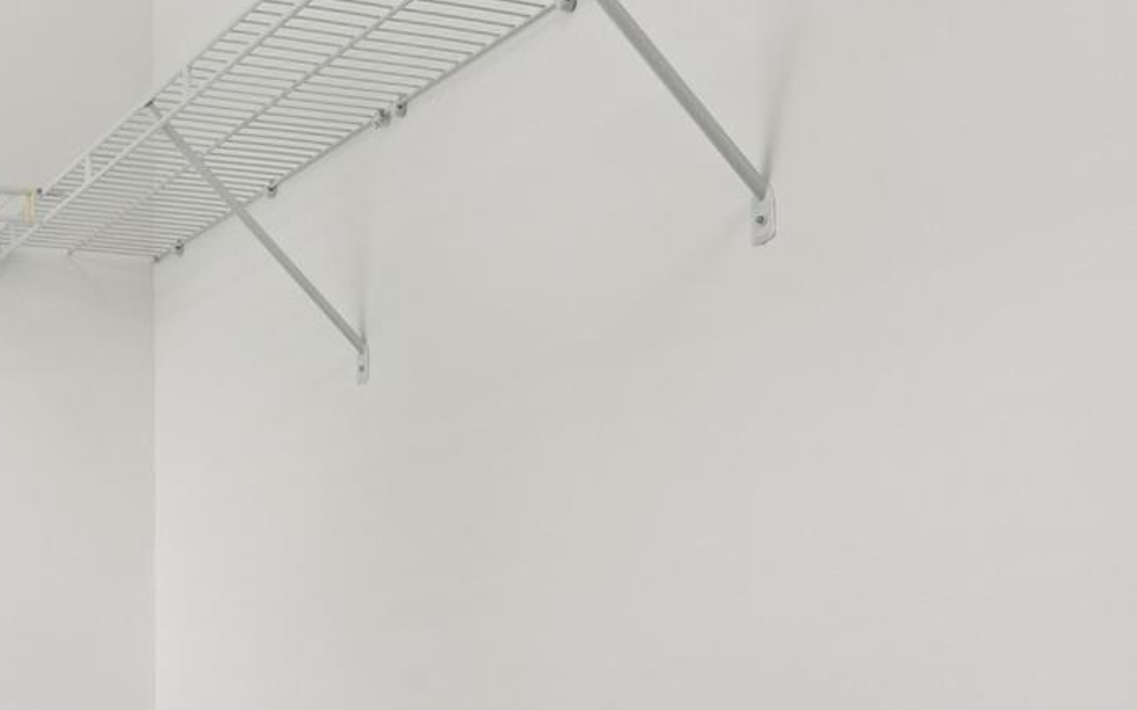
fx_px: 1543
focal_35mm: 50
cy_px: 685
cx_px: 3
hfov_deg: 36.4
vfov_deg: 24.9
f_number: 13
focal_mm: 16.6
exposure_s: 1/6
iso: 100
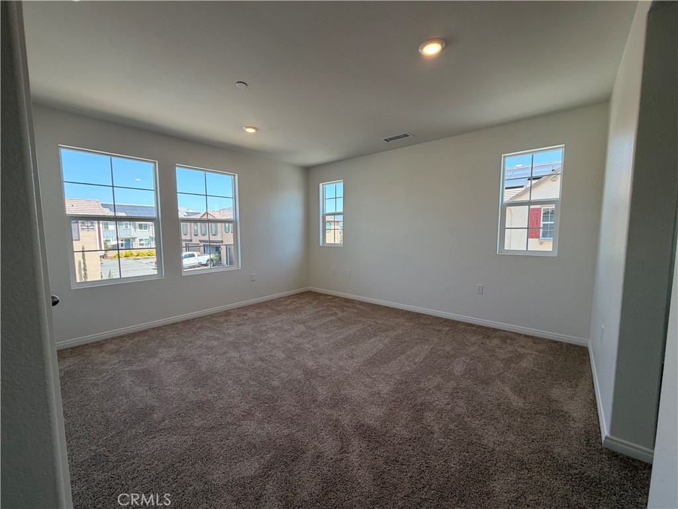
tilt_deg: -4.9
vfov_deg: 85.7
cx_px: 339
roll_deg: +0.3
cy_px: 254
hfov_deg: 102.1
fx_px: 274
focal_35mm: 14
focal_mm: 2.22
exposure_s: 1/122
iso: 50
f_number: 2.2
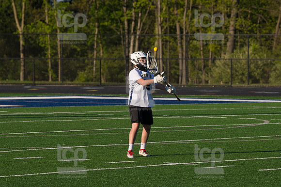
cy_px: 94
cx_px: 140
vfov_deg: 5.0
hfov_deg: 7.4
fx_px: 2161
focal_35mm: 277
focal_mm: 185
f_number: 5.6
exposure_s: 1/1600
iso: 250
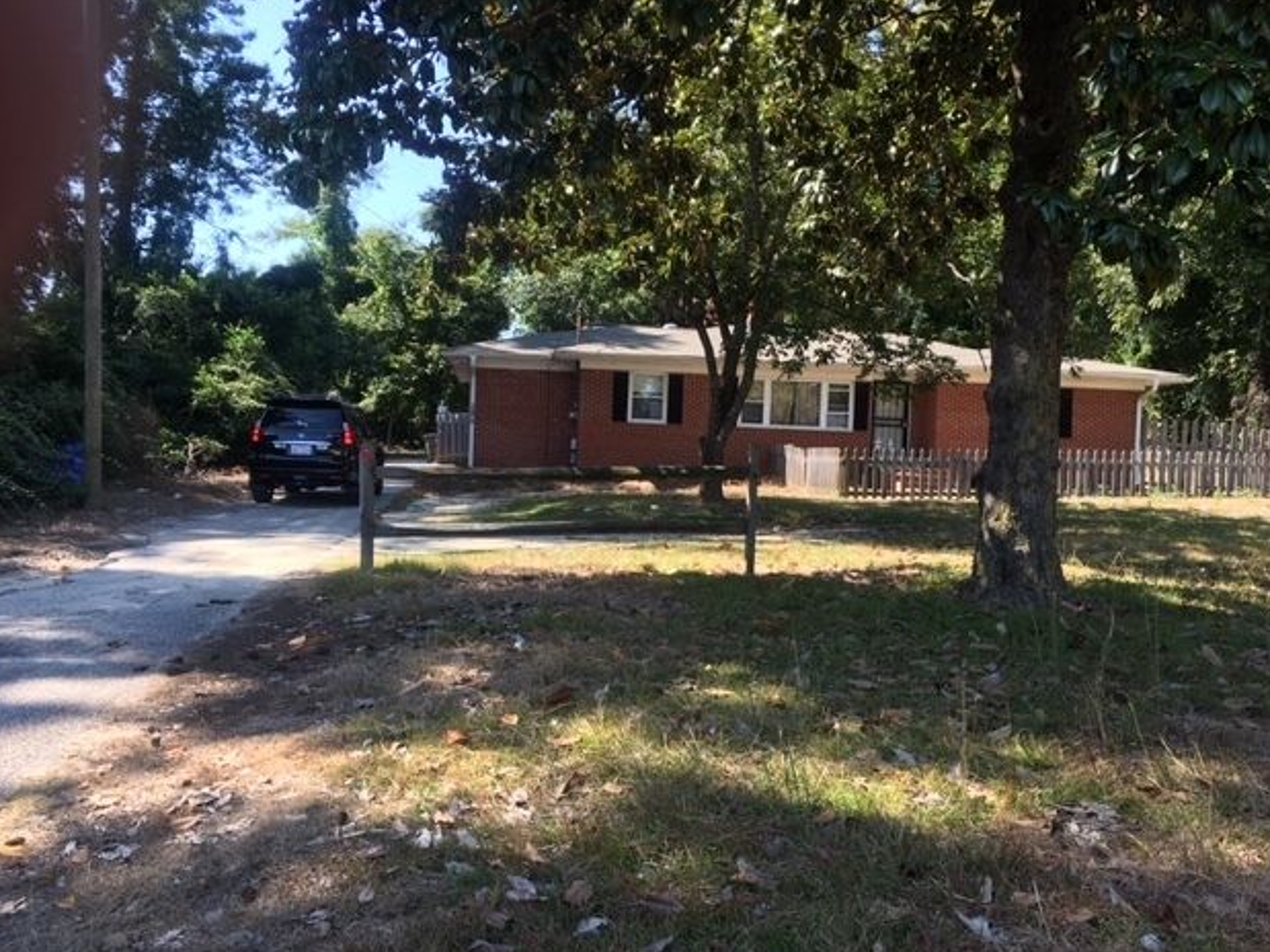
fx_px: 1100
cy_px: 484
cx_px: 636
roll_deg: -2.8
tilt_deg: +1.9
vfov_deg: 46.8
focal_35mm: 30
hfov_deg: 60.0
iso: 25
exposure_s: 1/281
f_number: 2.2
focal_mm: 4.15
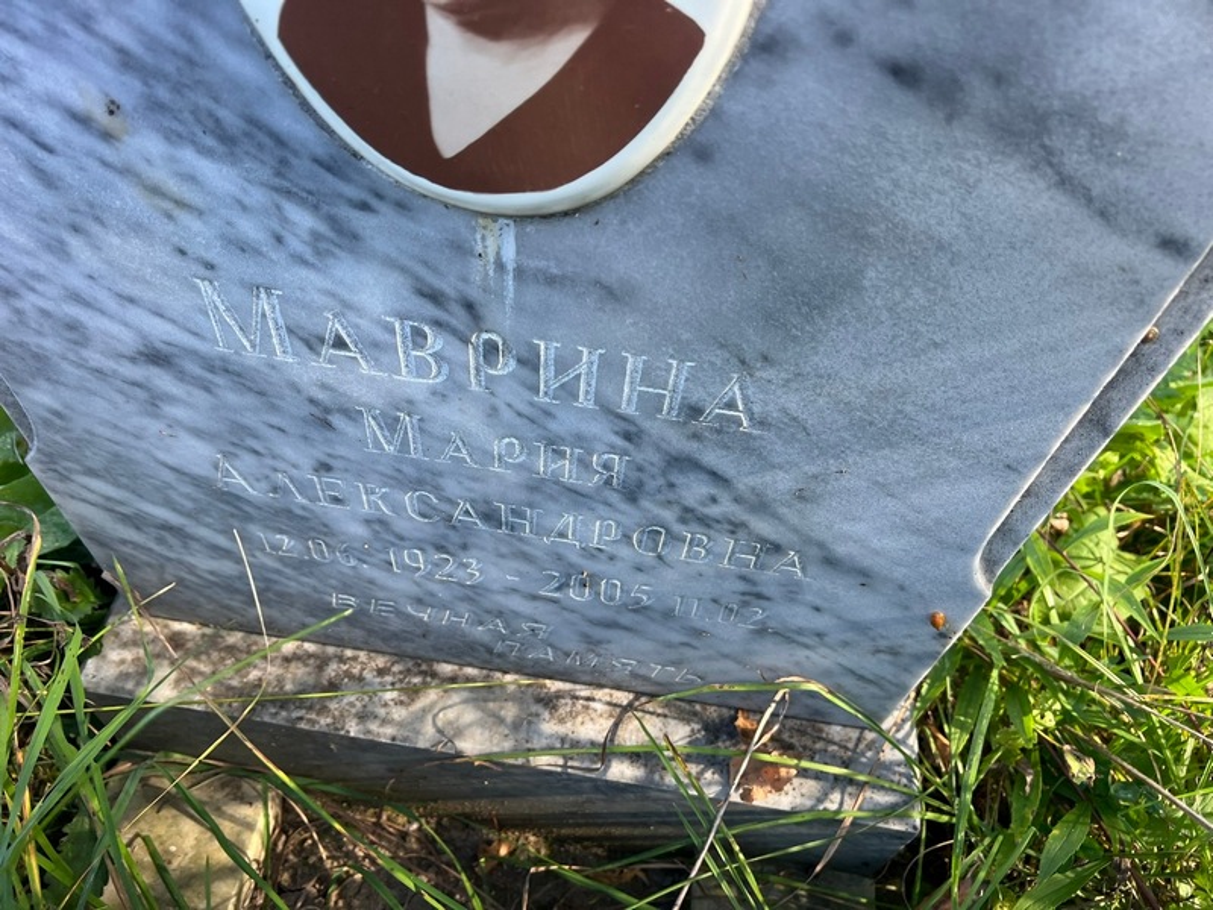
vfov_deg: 53.1
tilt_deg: -48.0
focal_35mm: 26
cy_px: 455
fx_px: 911
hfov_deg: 67.3
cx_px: 606
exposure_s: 1/290
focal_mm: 5.7
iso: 40
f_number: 1.5
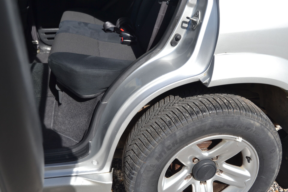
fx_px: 276
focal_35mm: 34
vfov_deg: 38.4
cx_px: 144
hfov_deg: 55.1
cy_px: 96
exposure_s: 1/200
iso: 100
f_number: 7.1
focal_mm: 23
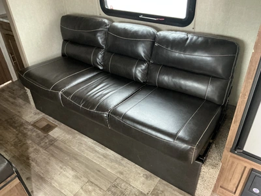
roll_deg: +3.7
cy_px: 98
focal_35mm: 28
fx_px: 211
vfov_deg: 49.7
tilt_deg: -33.1
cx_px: 130
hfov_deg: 63.4
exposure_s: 1/33
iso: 320
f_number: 1.8
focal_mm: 3
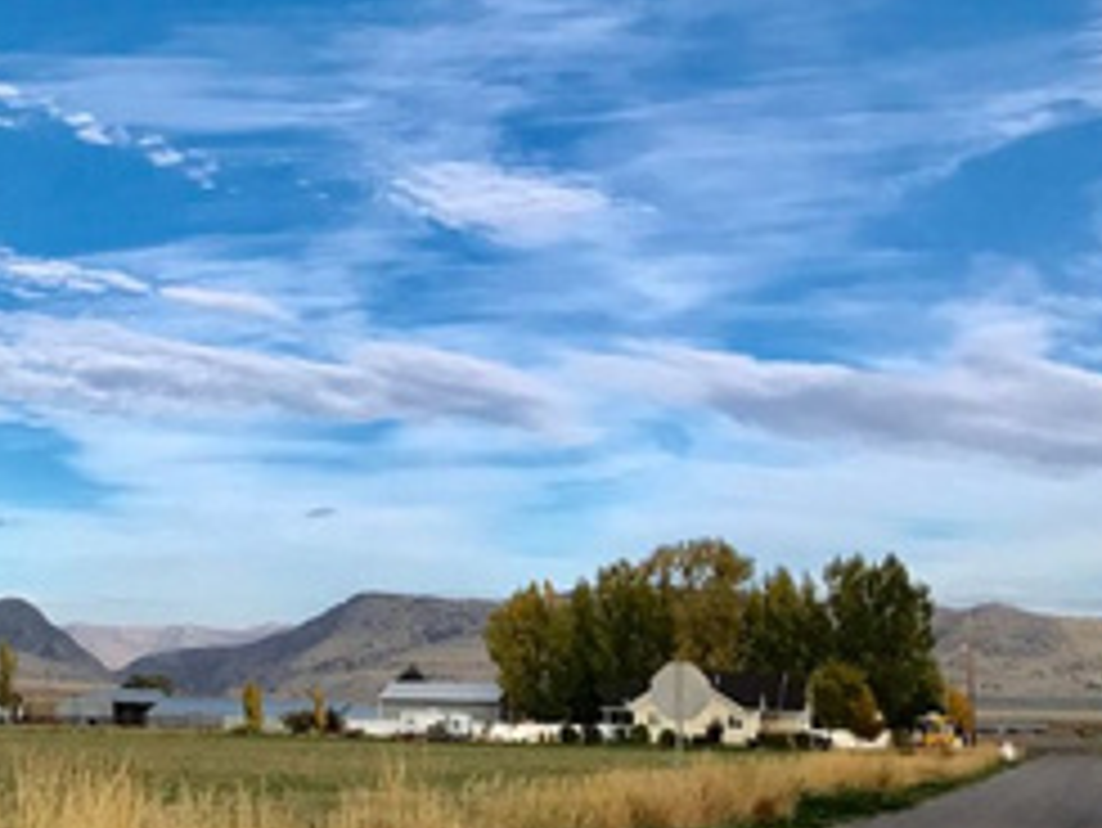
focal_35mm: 73
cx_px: -90
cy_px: 500
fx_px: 2325
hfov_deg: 24.9
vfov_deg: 20.2
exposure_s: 1/1742
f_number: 1.8
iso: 20
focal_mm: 3.99
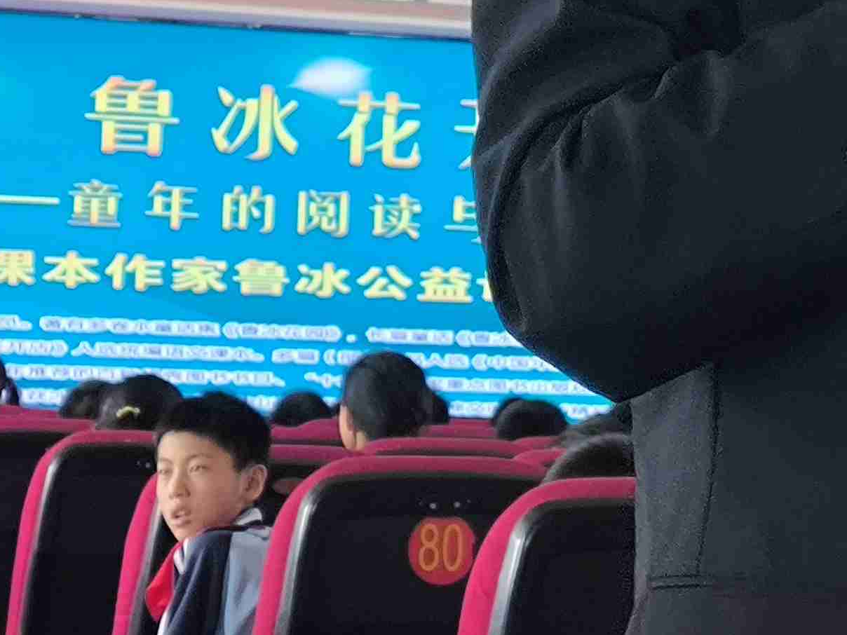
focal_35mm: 156
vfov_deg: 9.5
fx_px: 3817
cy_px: 66
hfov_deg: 12.6
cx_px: 735
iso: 160
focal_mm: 5.35
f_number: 1.7
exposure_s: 1/100
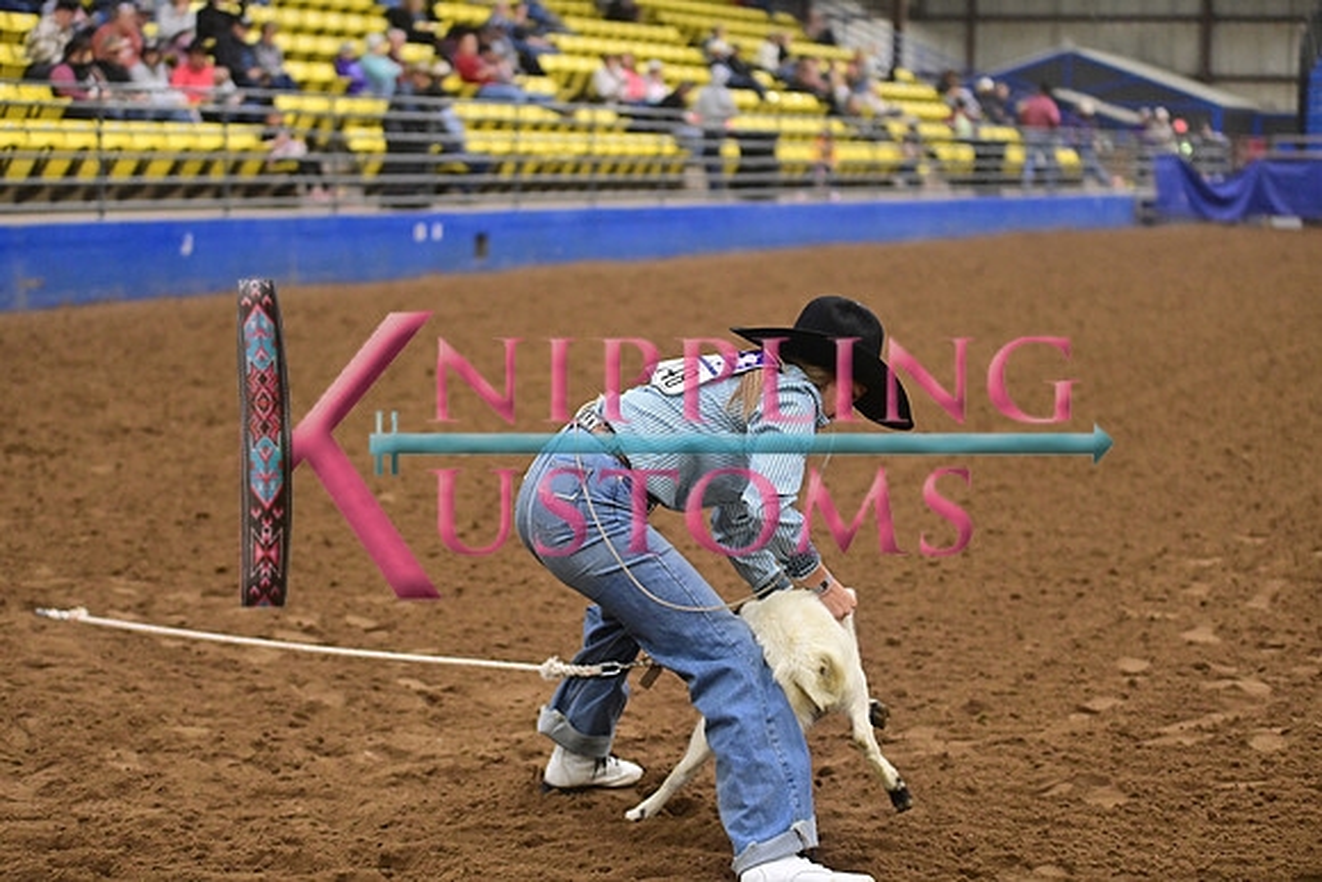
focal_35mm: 78
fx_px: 2865
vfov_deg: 17.5
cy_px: 441
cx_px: 661
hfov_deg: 26.0
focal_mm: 78
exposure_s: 1/640
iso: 5000
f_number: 2.8
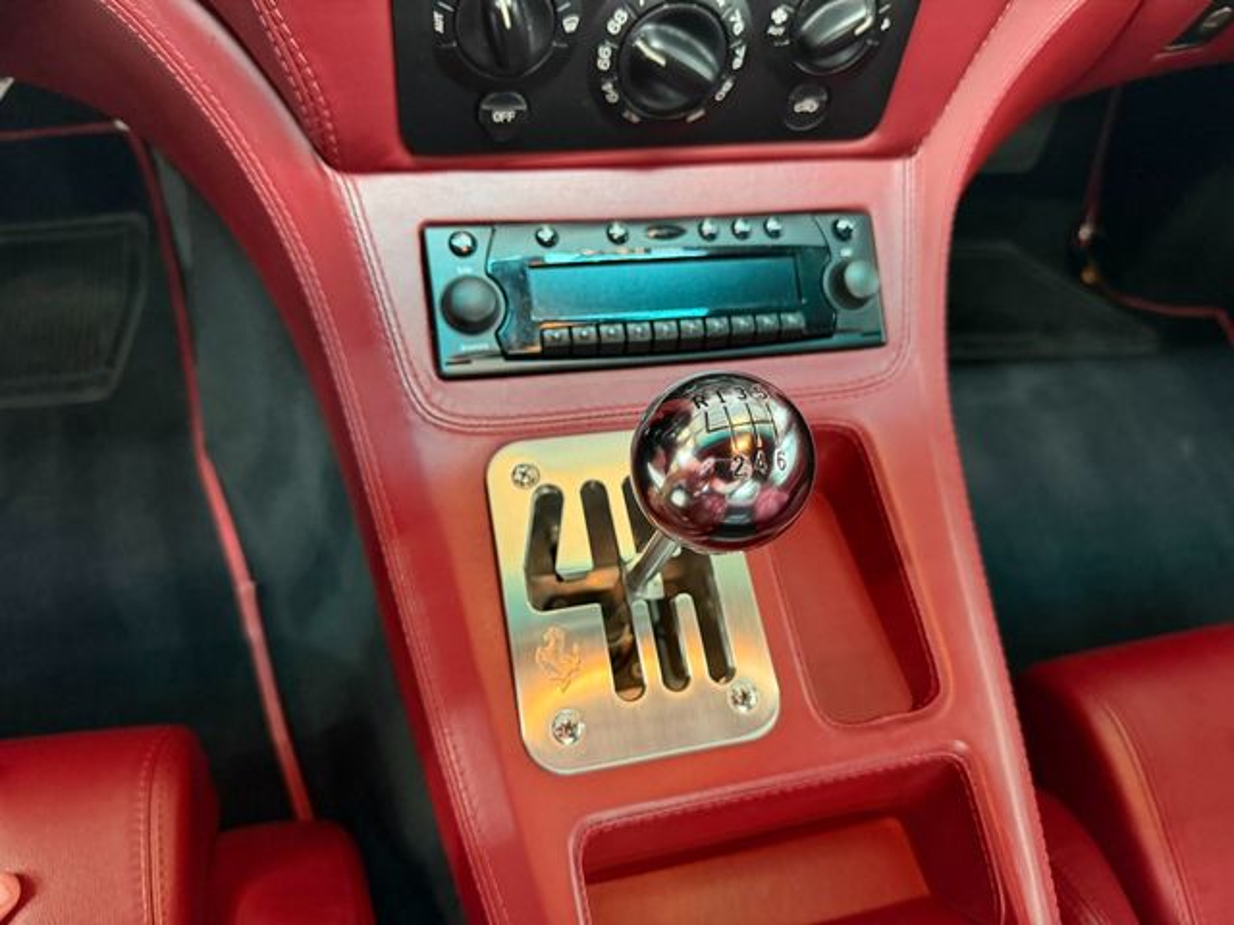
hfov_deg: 71.6
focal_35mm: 24
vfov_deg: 56.8
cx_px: 617
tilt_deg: -56.3
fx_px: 856
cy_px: 462
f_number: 1.78
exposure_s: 1/55
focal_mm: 6.76
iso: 800
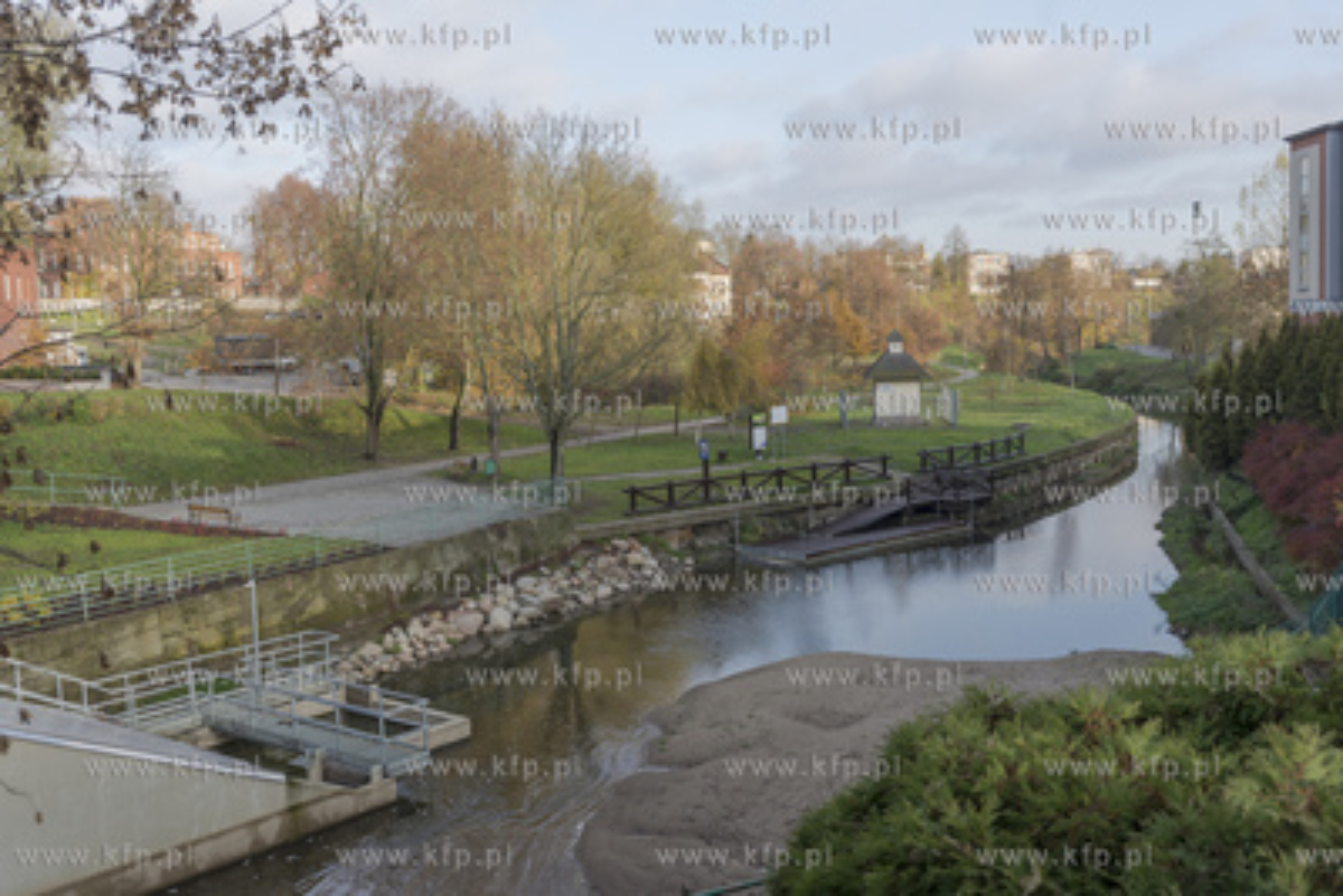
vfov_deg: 36.9
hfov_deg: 53.1
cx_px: 672
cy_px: 448
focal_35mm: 36
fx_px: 1343
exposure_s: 1/1000
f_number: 4
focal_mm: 36
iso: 400
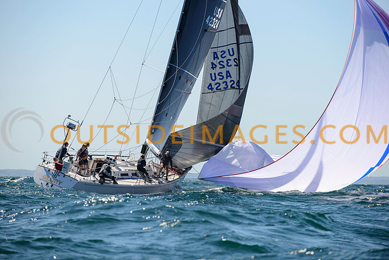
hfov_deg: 10.3
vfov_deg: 6.9
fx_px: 2162
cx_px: 194
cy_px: 130
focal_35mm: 200
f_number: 5.6
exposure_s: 1/2000
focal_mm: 200
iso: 250
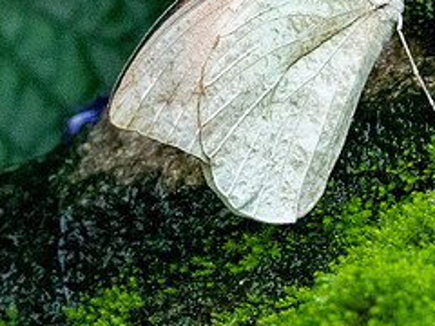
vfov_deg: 4.9
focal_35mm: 304
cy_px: 50
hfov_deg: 6.5
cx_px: 327
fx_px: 3820
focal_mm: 55
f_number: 9
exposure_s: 1/320
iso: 4500
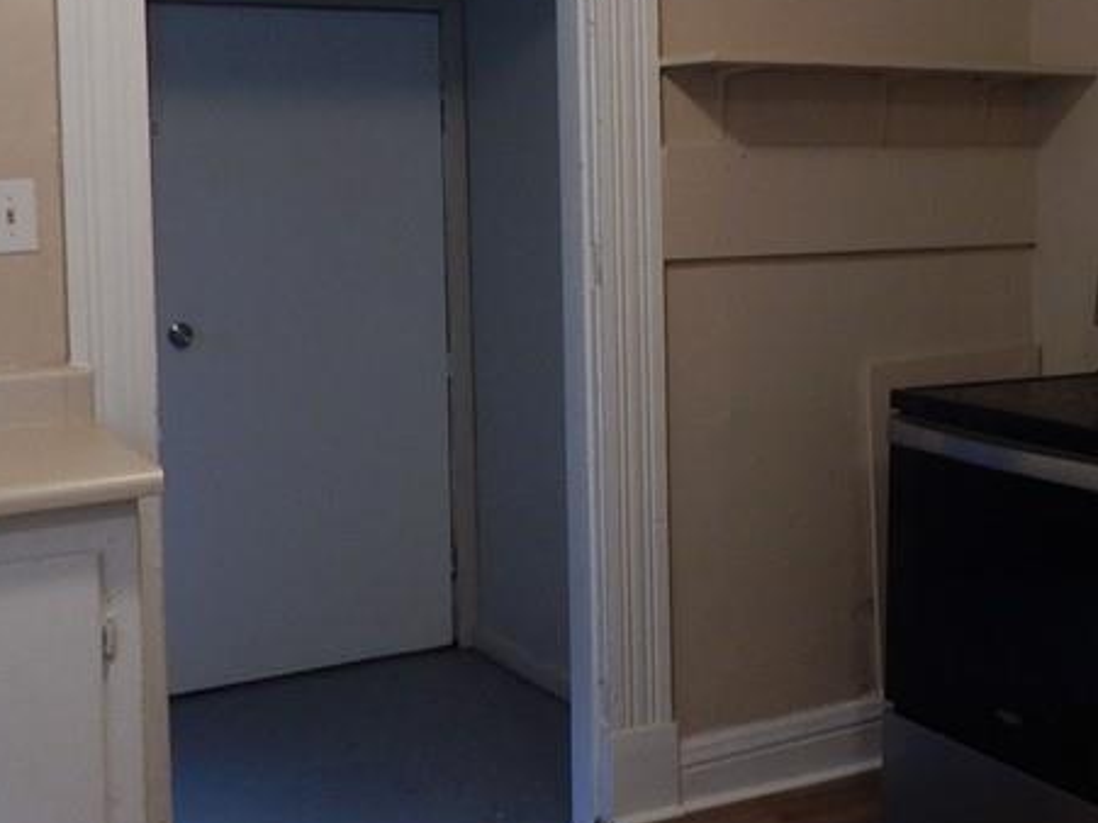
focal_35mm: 50
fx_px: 1586
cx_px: 906
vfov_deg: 28.8
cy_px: 236
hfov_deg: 36.7
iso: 250
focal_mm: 4
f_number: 3
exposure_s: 1/30
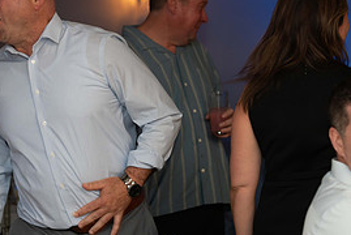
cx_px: 80
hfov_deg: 11.2
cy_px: 78
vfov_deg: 7.5
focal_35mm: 183
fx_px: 1786
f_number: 2.8
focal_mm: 85
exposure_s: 1/125
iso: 800
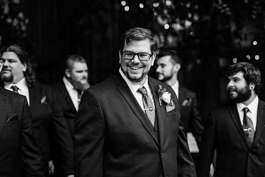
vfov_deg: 27.0
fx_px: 368
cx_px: 132
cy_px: 88
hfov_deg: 39.6
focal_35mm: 50
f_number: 1.8
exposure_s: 1/200
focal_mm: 50
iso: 64
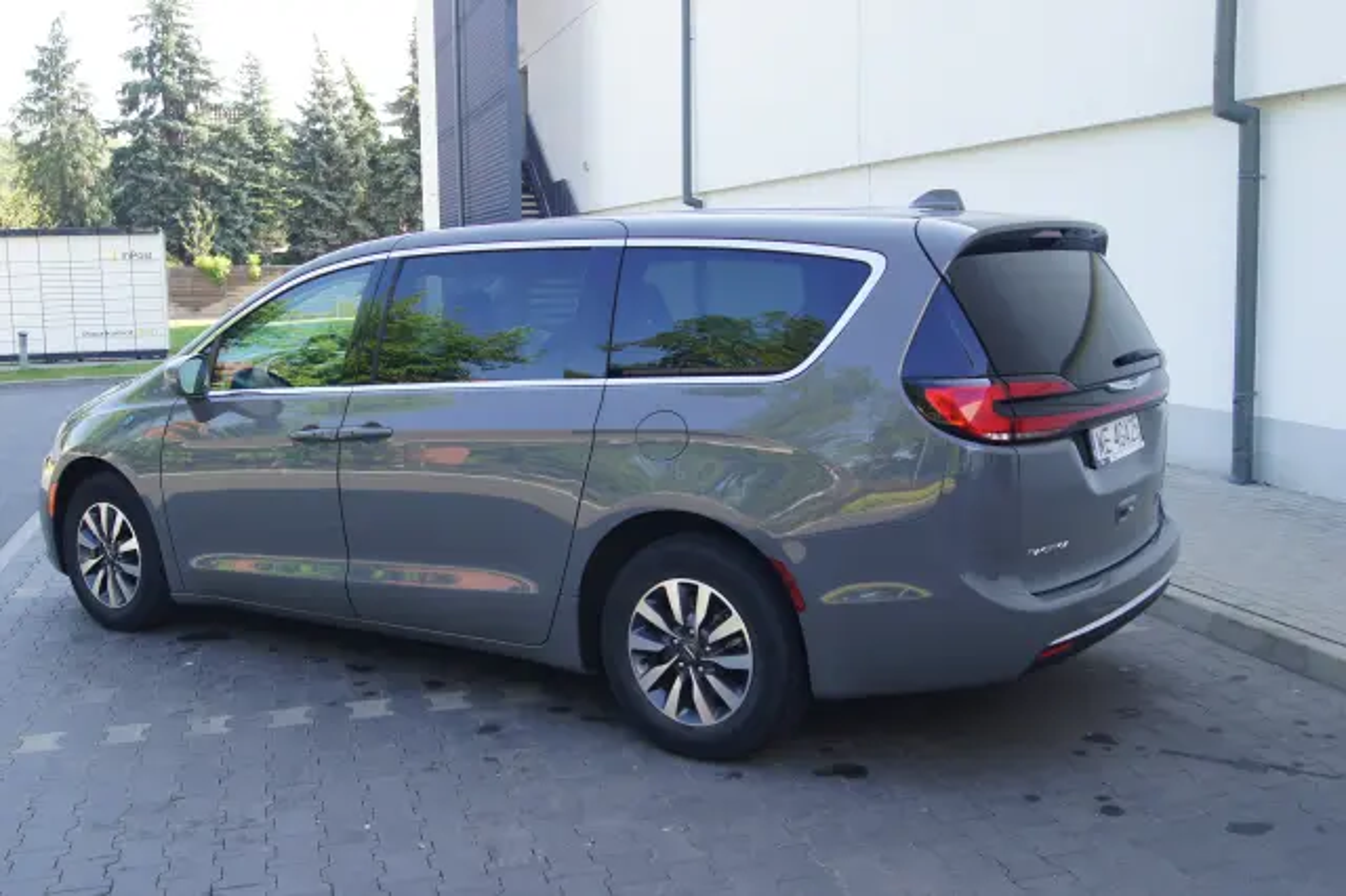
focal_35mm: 36
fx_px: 1345
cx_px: 673
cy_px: 448
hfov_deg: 53.2
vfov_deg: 36.8
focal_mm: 24
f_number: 6.3
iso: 100
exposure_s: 1/50
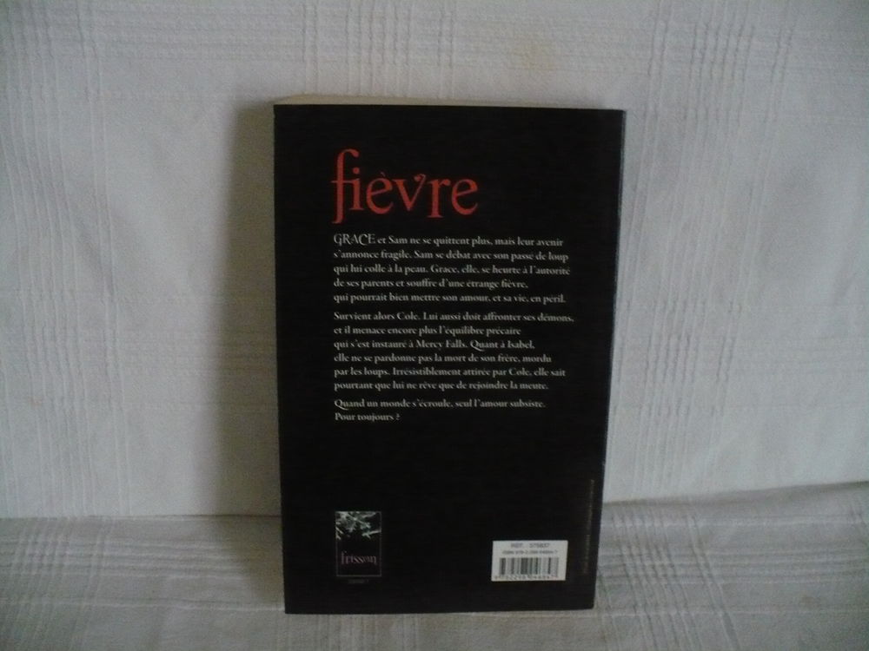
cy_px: 326
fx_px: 929
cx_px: 434
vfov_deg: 38.7
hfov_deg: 50.1
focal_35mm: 37
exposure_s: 1/8
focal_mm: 6.1
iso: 800
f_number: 2.8
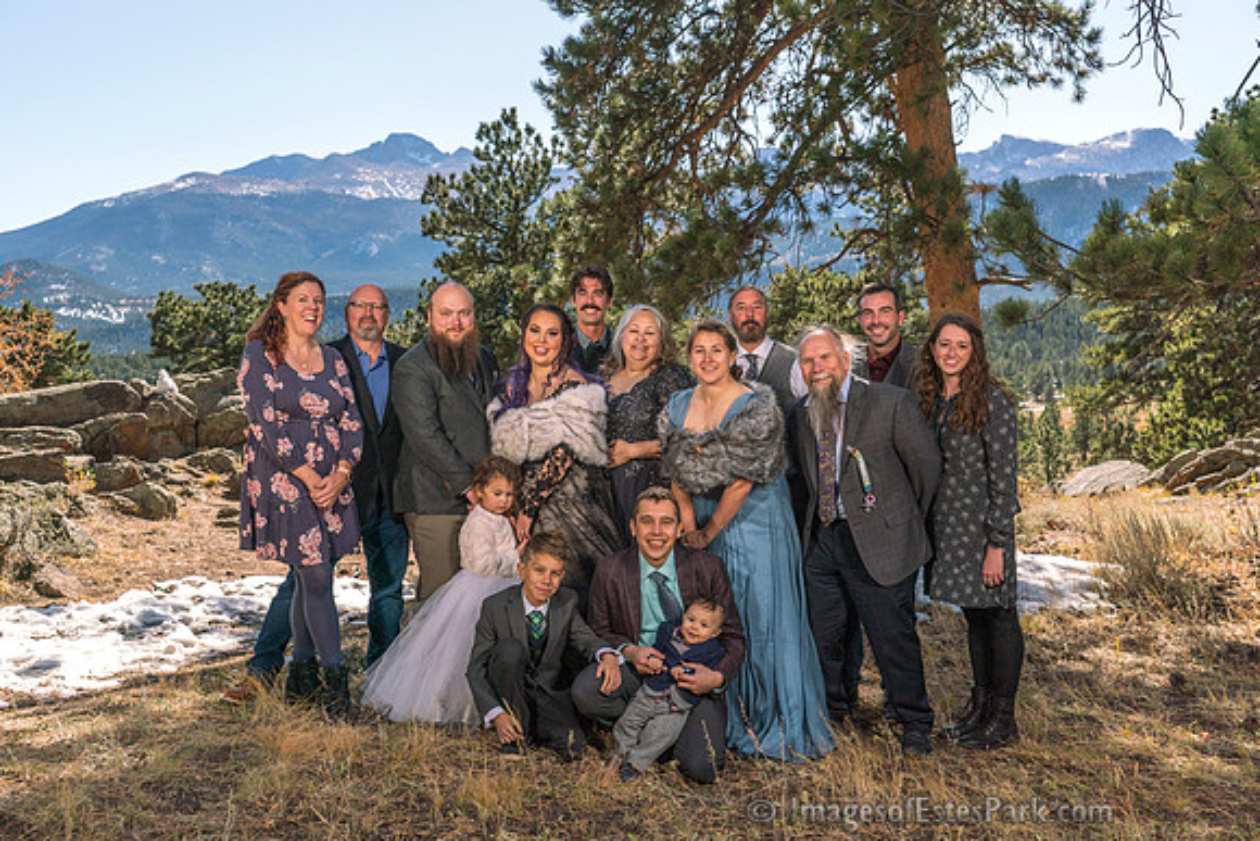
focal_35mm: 35
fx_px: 1225
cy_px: 420
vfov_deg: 37.9
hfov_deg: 54.4
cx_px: 630
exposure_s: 1/2000
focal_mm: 35
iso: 250
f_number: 5
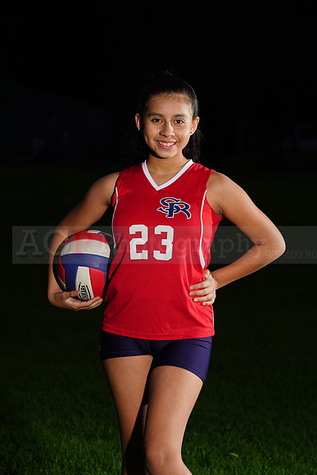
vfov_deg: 12.5
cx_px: 158
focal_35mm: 164
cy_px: 238
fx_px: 2165
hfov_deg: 8.4
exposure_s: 1/125
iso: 400
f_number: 9
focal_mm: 164
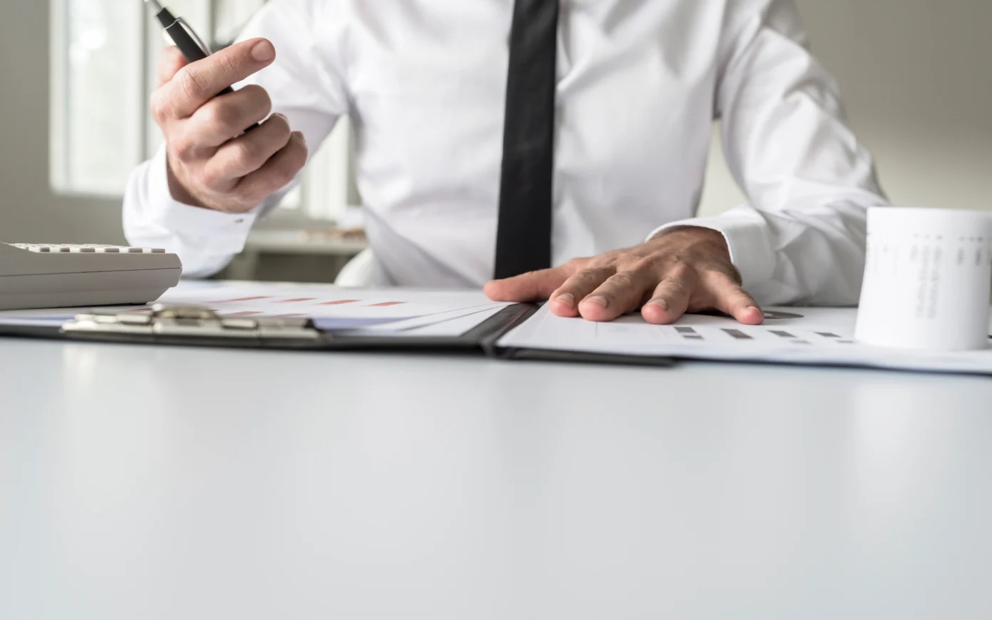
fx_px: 973
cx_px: 500
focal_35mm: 36
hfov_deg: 54.0
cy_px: 293
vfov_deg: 35.3
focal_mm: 35
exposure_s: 1/25
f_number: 4
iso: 125
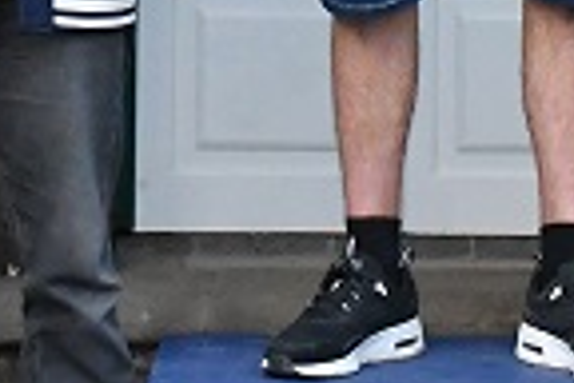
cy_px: -188
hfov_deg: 6.9
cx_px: 450
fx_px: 4767
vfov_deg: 4.6
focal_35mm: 299
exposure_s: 1/1000
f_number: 4
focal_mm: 30
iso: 3200
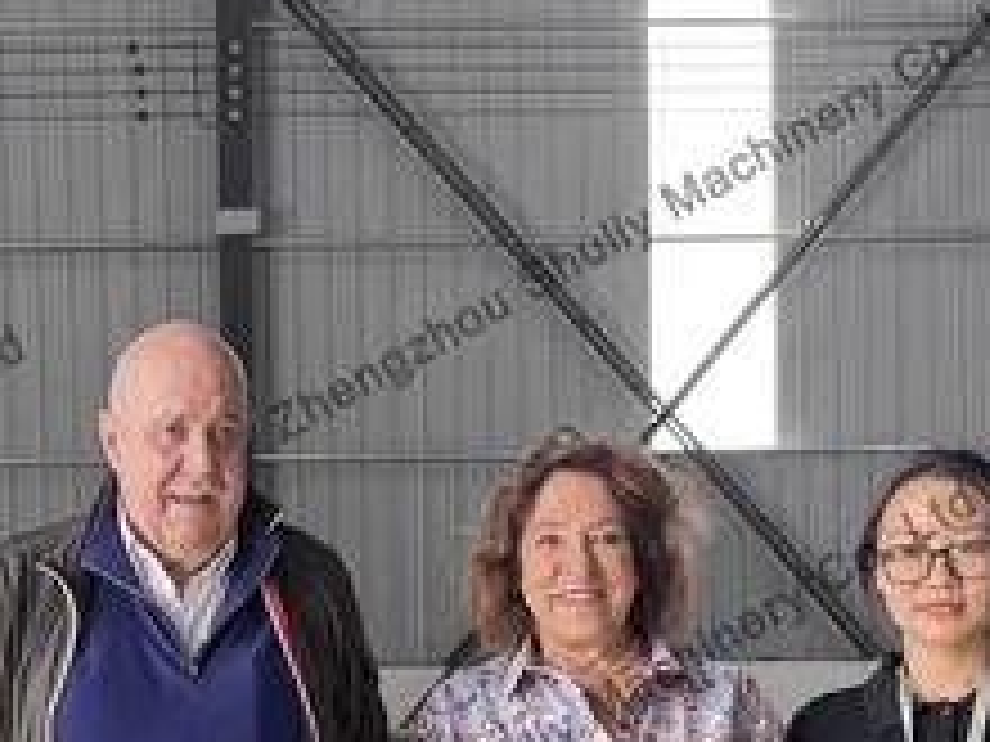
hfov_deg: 22.6
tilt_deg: -1.8
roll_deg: +1.2
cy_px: 782
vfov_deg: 16.9
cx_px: 144
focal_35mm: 85
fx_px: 2431
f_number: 1.6
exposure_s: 1/144
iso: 64
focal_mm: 5.96
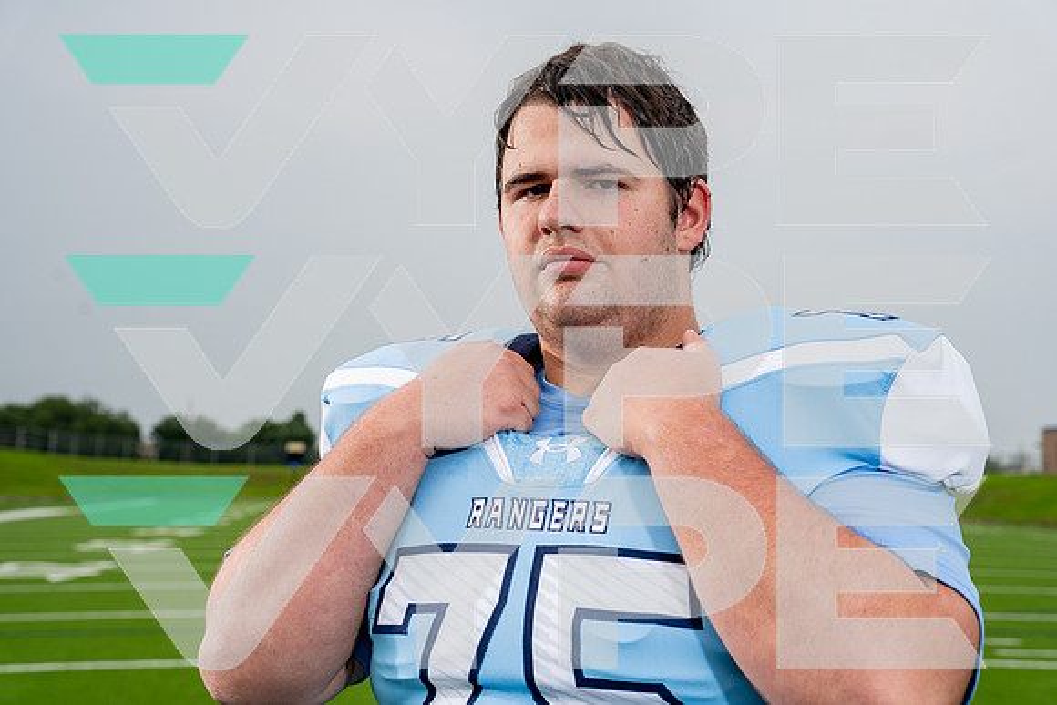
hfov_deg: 37.5
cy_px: 352
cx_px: 528
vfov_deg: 25.5
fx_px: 1556
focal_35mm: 53
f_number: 6.3
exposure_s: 1/250
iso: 160
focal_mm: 53
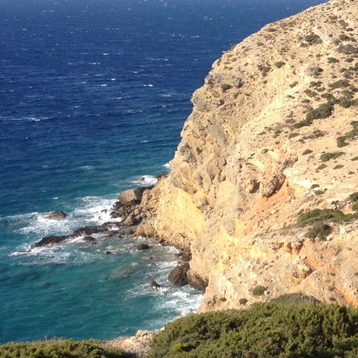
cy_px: 121
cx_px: 403
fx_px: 1053
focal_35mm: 90
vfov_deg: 19.2
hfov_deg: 18.5
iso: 50
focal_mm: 4.28
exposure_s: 1/1200
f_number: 2.4
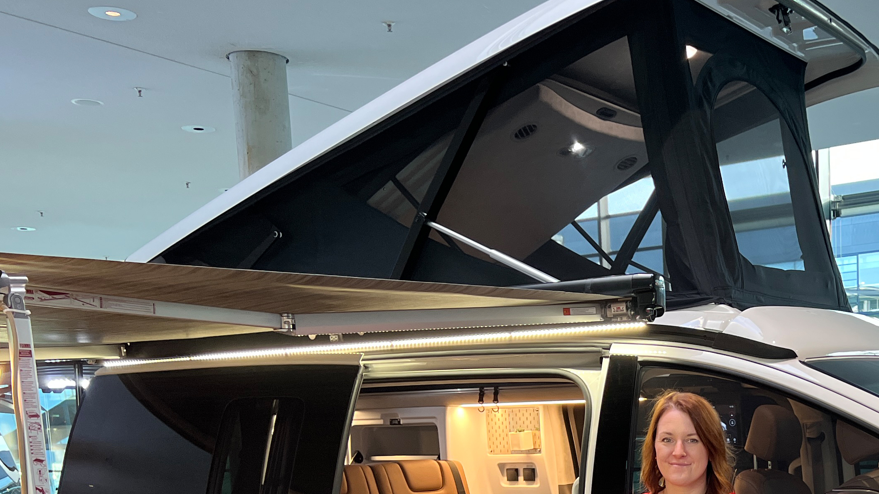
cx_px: 724
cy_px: 571
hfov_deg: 36.9
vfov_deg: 20.9
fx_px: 1259
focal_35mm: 54
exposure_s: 1/100
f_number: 1.5
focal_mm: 5.7
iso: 100
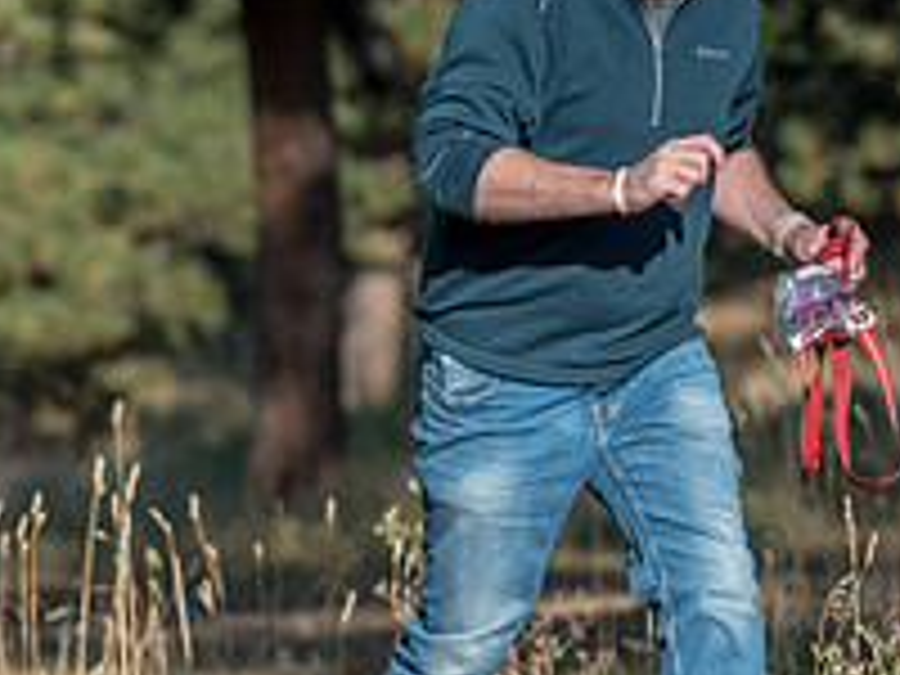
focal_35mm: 377
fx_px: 9802
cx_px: -104
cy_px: 700
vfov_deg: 3.9
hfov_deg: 5.2
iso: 200
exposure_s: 1/1600
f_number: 4
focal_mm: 135
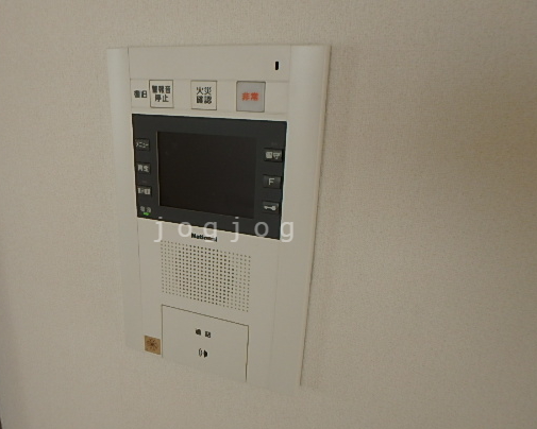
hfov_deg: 65.7
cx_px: 226
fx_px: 413
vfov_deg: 54.9
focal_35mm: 26
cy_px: 229
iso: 200
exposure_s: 1/60
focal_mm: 3.7
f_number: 3.5
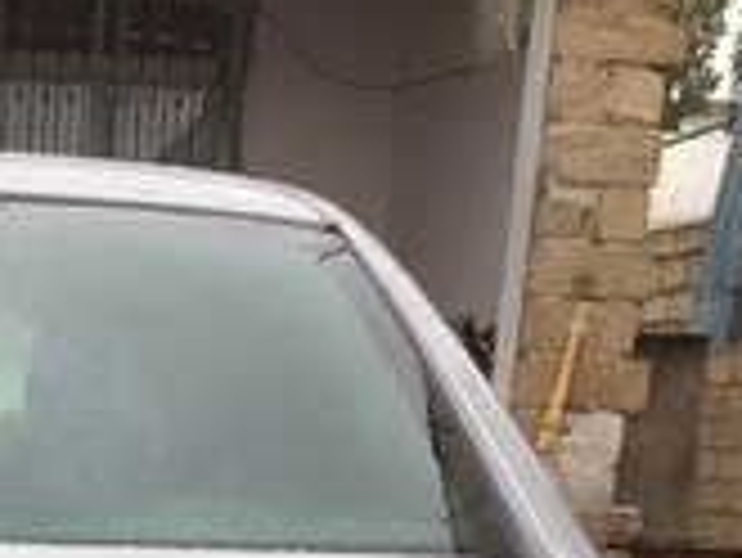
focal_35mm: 116
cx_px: -175
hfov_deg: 16.2
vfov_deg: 11.6
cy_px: 1091
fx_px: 2488
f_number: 2.2
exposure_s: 1/377
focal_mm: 4.15
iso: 32
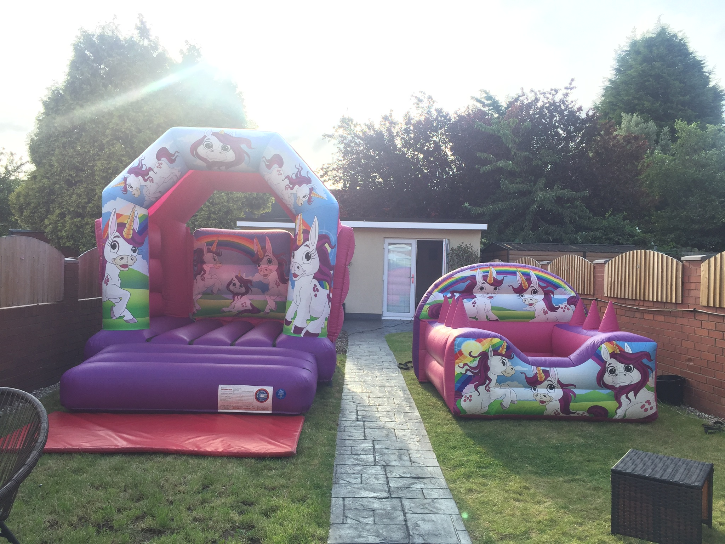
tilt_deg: -1.7
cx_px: 362
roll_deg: -0.5
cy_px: 272
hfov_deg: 61.7
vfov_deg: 48.2
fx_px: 607
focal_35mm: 29
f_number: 2.2
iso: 32
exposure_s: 1/471
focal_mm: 4.15
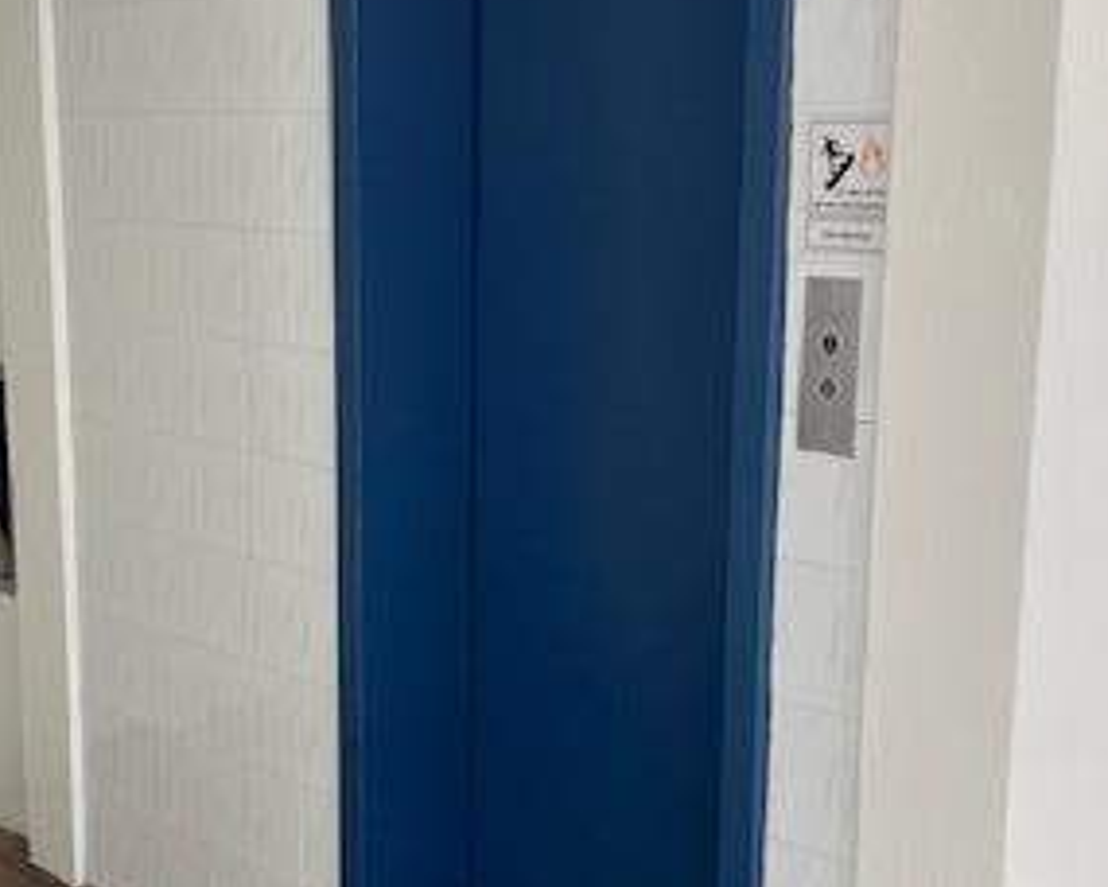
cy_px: 560
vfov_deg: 26.6
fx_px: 1869
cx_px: 486
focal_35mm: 57
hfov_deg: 33.0
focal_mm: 4.25
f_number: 1.8
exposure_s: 1/120
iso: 125
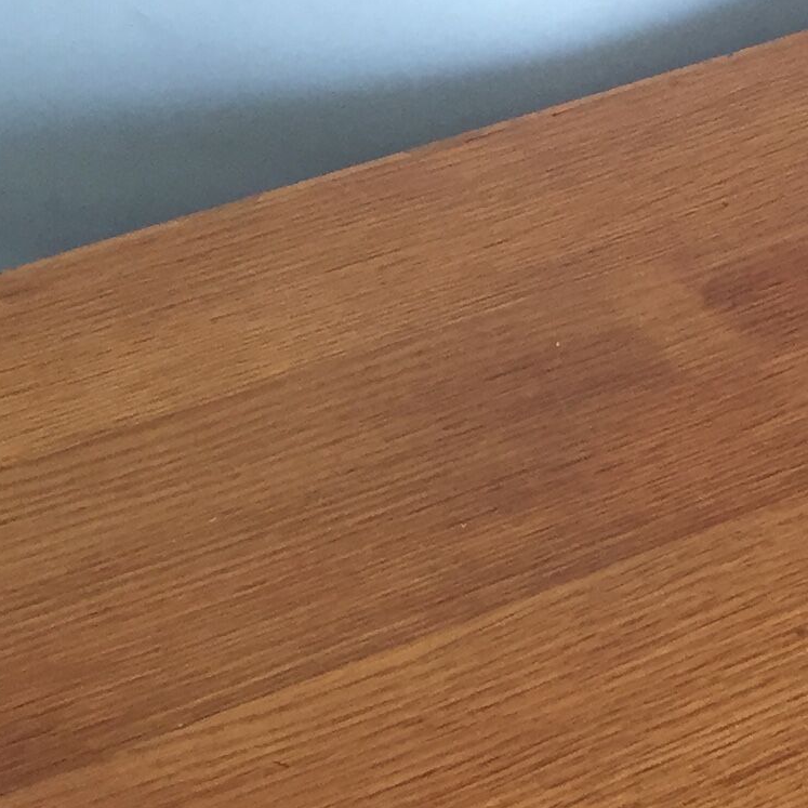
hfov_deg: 15.0
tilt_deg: -37.9
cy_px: 774
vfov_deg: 15.3
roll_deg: +0.8
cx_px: 972
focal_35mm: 112
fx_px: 2958
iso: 64
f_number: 2.2
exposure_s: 1/33
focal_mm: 4.15
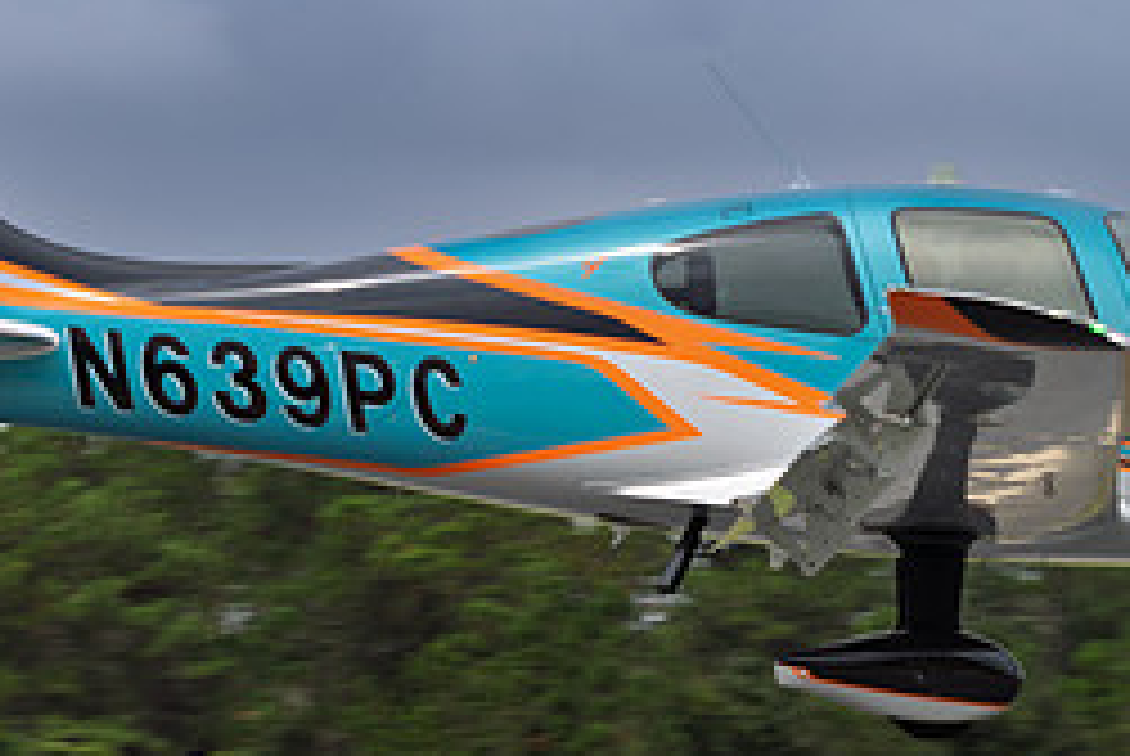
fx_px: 8013
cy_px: 528
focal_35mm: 255
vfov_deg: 5.4
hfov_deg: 8.0
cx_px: 1064
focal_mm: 68
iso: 100
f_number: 6.3
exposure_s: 1/320
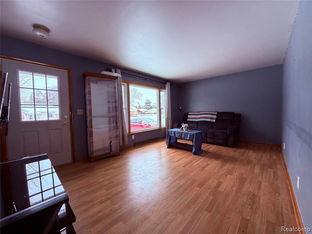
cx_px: 156
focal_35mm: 14
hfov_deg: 102.1
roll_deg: +0.8
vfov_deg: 85.7
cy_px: 117
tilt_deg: -2.5
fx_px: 126
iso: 125
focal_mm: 2.22
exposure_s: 1/121
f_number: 2.2
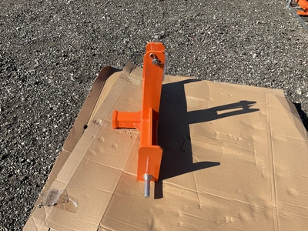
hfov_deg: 61.7
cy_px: 116
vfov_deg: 48.2
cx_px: 154
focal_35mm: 29
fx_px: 258
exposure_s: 1/1730
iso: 25
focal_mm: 3
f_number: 1.8
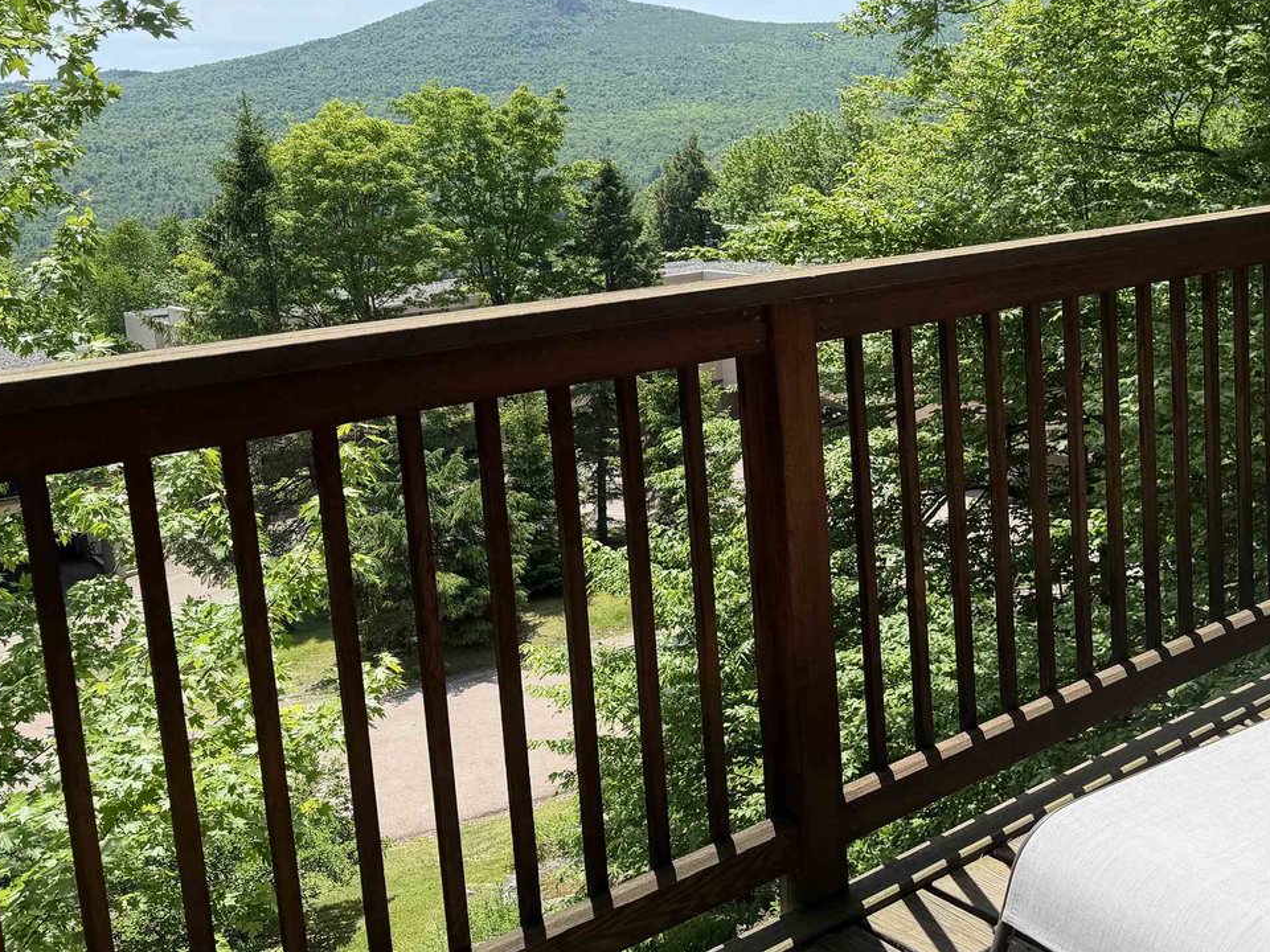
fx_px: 1468
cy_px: 340
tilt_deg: -9.1
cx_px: 934
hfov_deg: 45.4
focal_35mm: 40
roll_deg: +2.8
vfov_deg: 35.7
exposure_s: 1/2907
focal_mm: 6.76
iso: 80
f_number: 1.78
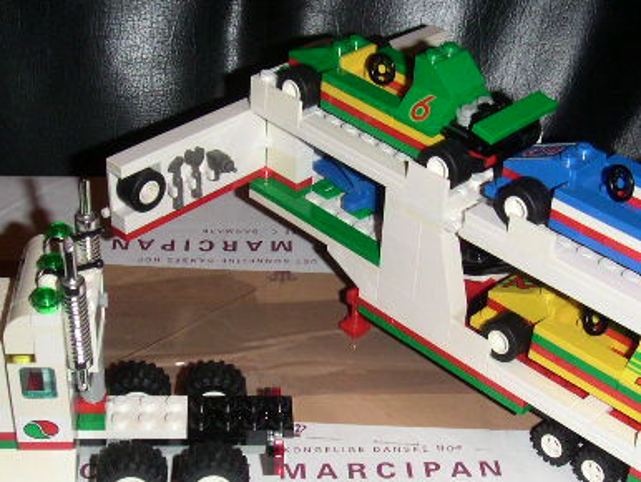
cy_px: 261
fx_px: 1167
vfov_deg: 23.3
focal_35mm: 63
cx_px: 357
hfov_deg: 30.7
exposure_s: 1/50
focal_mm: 6
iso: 160
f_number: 6.6
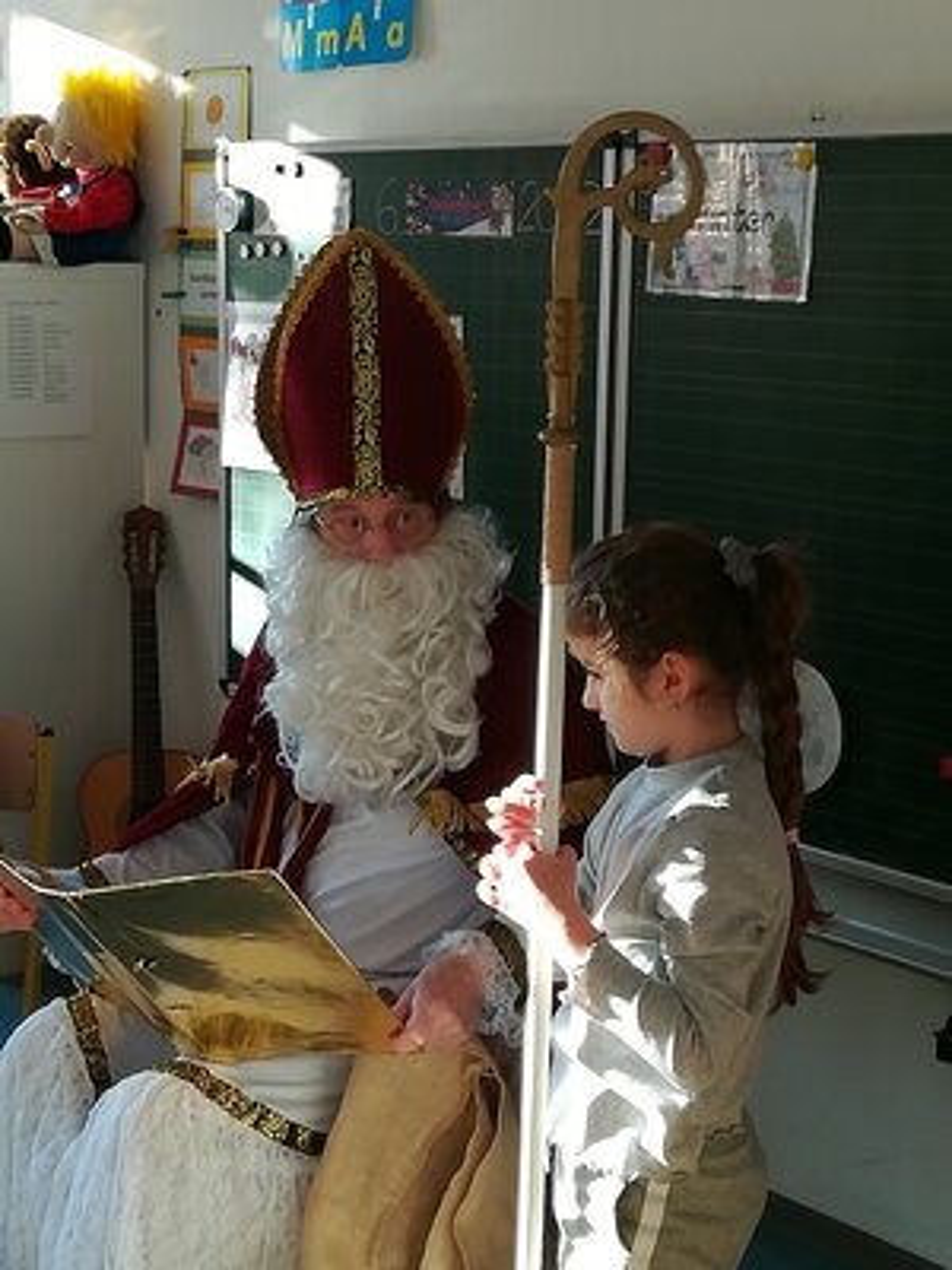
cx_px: 476
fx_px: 2127
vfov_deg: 33.2
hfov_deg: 25.2
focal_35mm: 58
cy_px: 635
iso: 160
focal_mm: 3.83
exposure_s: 1/30
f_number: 2.2
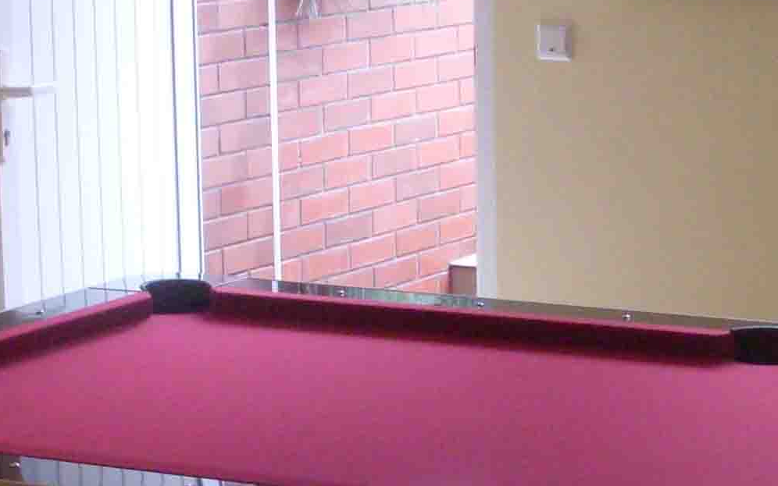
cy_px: 468
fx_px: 2799
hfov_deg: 15.8
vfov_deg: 9.9
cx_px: 559
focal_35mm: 132
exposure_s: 1/30
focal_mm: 6.3
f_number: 2.8
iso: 200
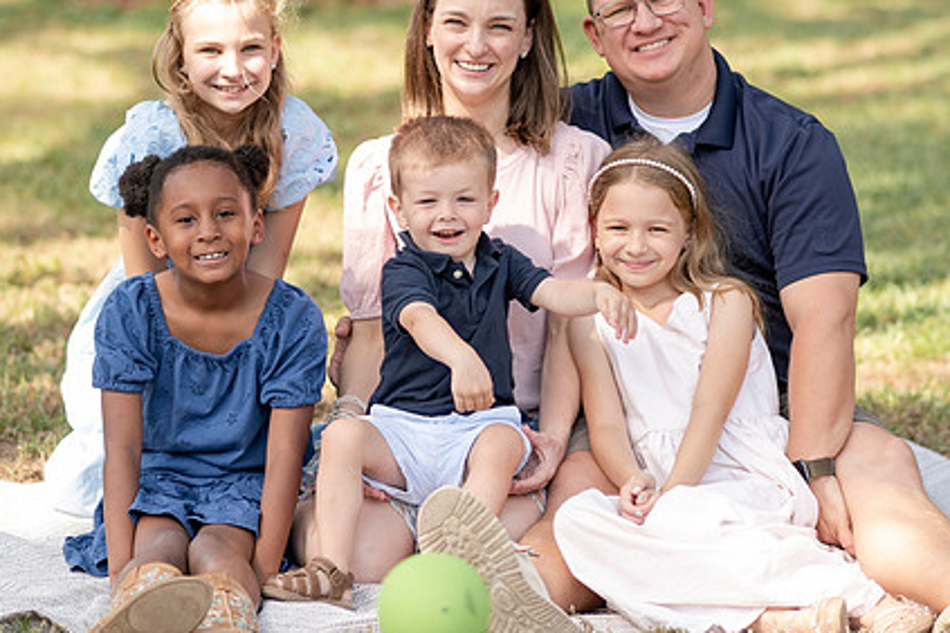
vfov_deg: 10.7
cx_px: 494
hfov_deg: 16.0
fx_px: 3378
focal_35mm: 128
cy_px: 192
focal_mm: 85
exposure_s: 1/2500
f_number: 2.2
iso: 320
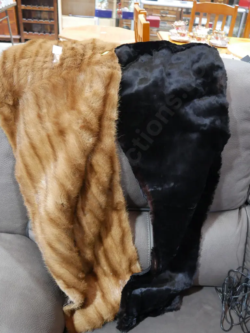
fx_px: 308
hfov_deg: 44.2
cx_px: 125
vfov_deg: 56.8
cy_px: 166
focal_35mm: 32
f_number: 3.6
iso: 2000
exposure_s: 1/60
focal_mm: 16
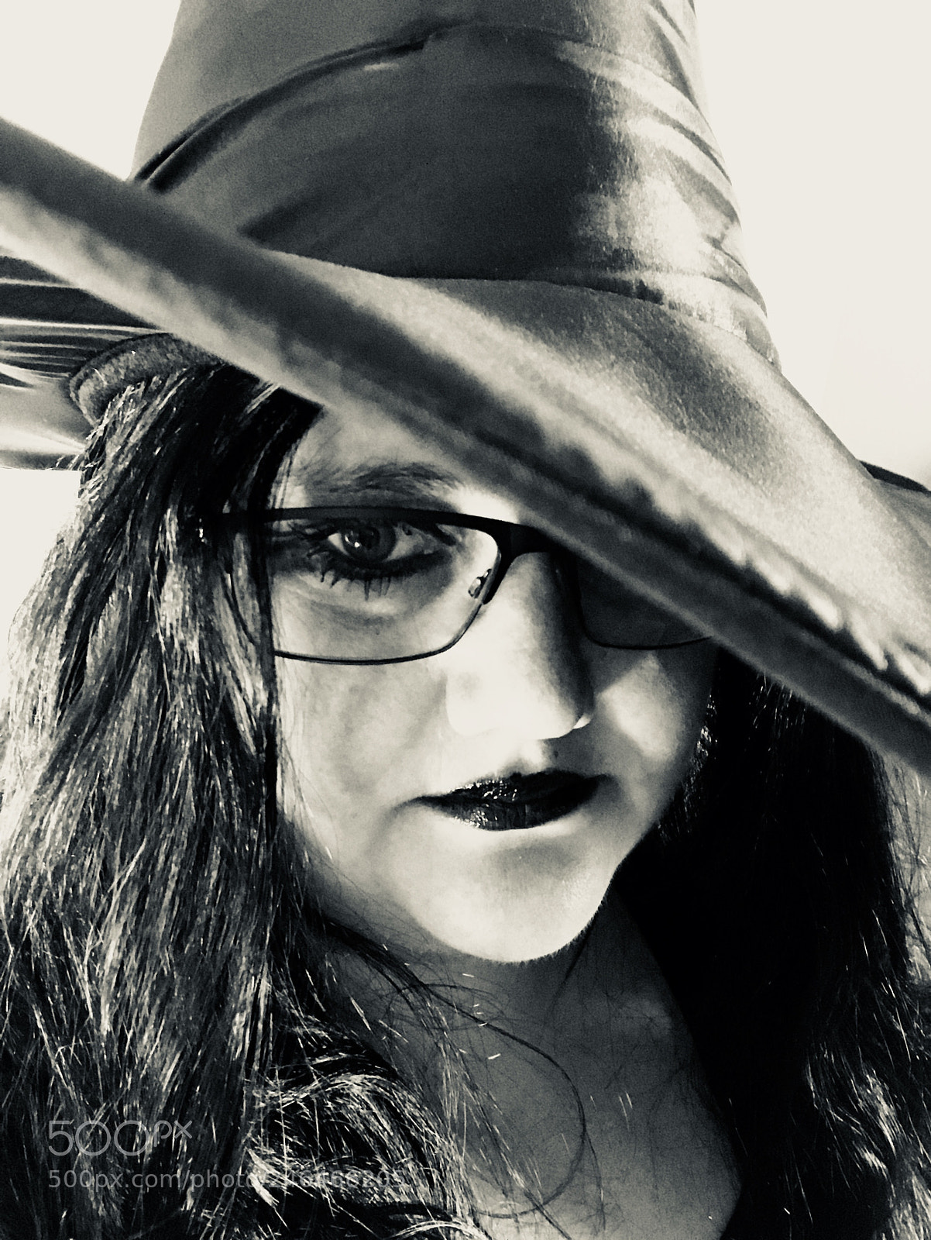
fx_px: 1146
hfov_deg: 44.2
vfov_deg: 56.8
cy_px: 620
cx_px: 466
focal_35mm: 32
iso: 320
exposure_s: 1/15
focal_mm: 2.87
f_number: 2.2
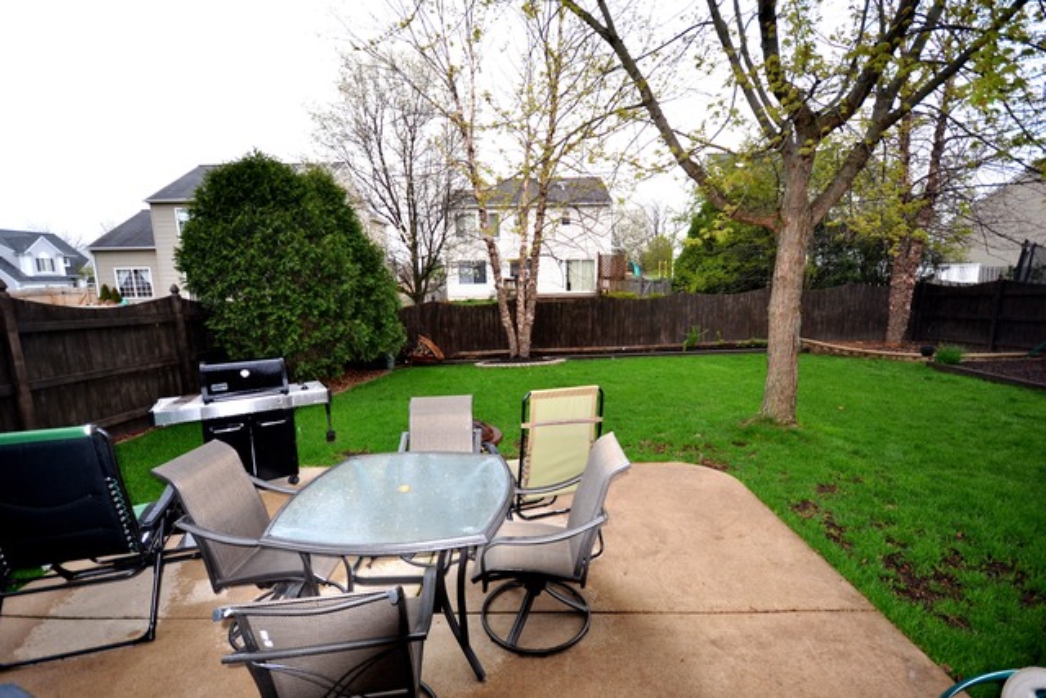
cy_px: 349
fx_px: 436
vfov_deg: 77.4
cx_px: 523
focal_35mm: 15
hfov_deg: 100.4
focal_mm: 10
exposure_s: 1/125
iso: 320
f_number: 4
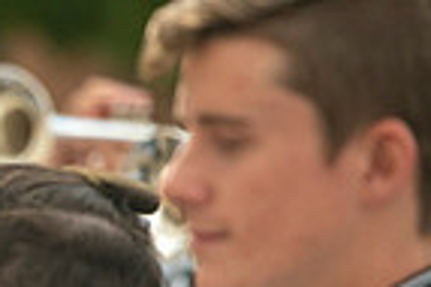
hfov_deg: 2.6
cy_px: 414
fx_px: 9471
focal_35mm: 792
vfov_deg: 1.7
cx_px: -250
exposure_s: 1/8000
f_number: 2.8
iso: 1000
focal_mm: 195
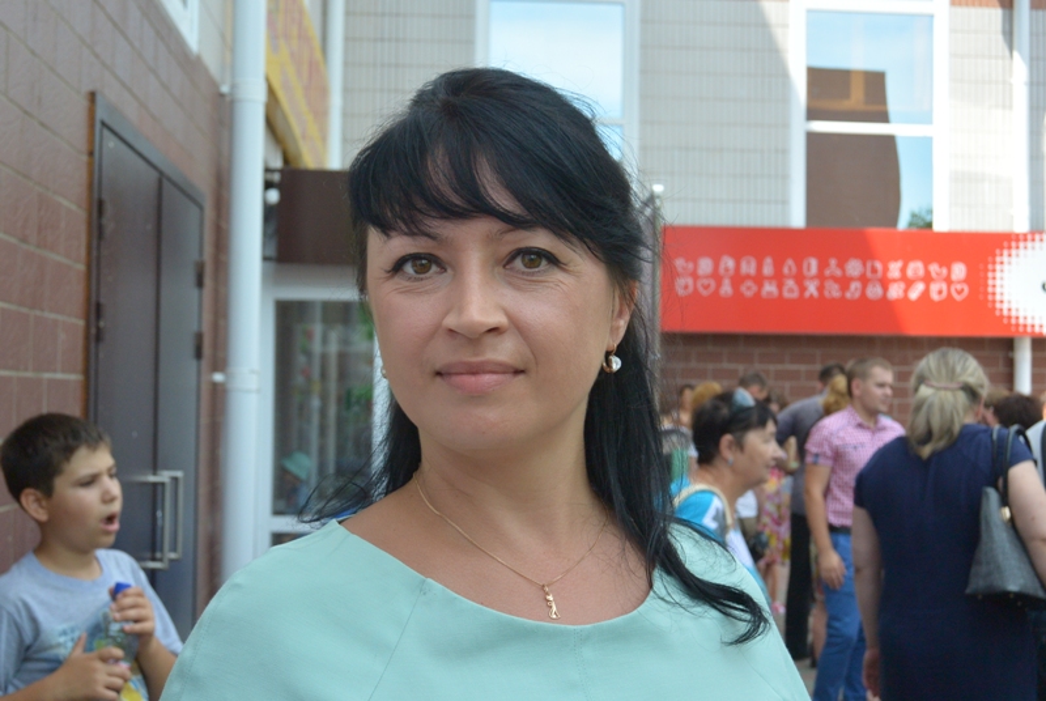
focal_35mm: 53
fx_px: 1542
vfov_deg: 25.6
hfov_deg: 37.5
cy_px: 350
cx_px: 523
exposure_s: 1/500
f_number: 4.8
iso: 200
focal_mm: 19.9
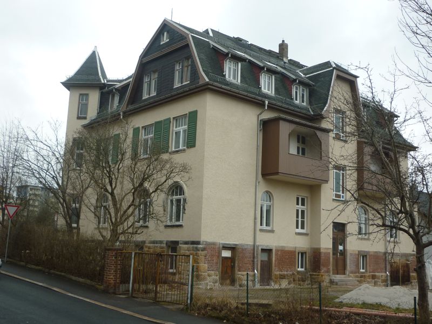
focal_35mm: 41
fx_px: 512
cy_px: 162
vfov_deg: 35.1
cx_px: 216
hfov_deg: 45.8
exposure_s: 1/125
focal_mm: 5.5
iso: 80
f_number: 2.8
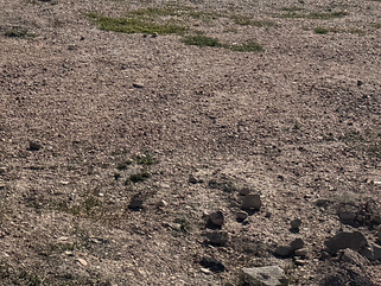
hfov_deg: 12.8
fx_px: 1685
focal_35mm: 153
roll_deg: -2.3
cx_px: 43
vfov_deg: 9.7
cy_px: 52
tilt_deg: -14.5
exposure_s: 1/8130
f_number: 1.78
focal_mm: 6.76
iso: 80
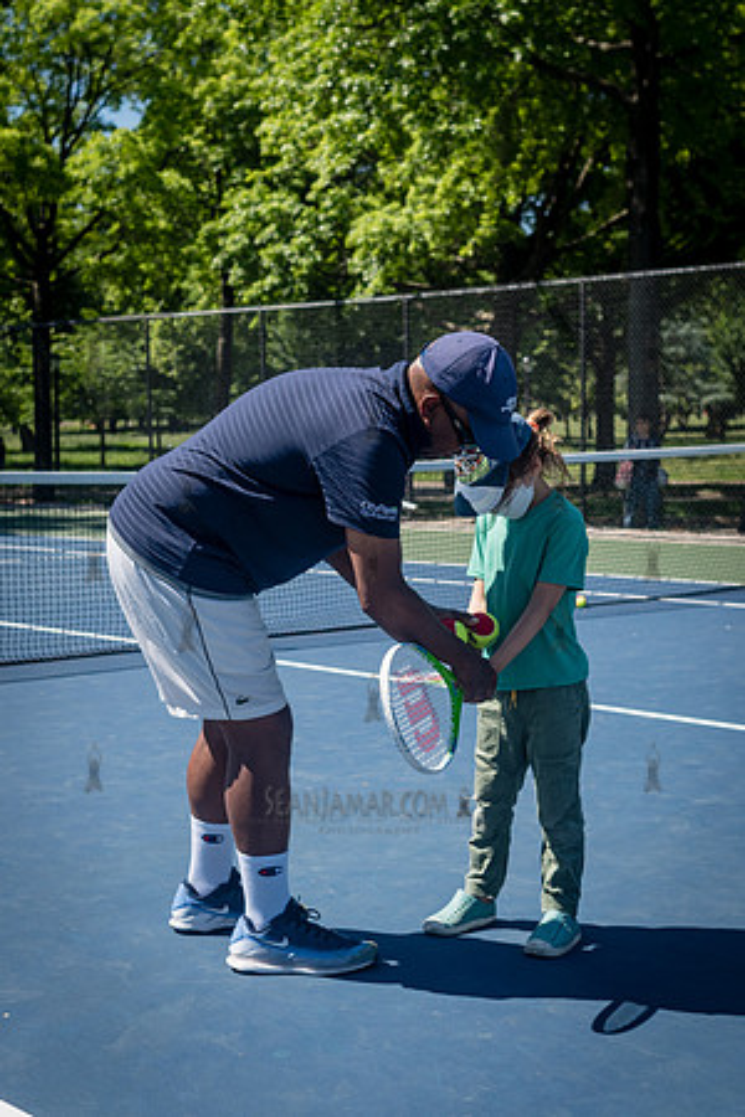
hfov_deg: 24.4
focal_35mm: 56
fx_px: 1723
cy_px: 563
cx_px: 322
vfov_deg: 35.9
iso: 200
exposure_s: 1/1600
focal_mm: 35
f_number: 4
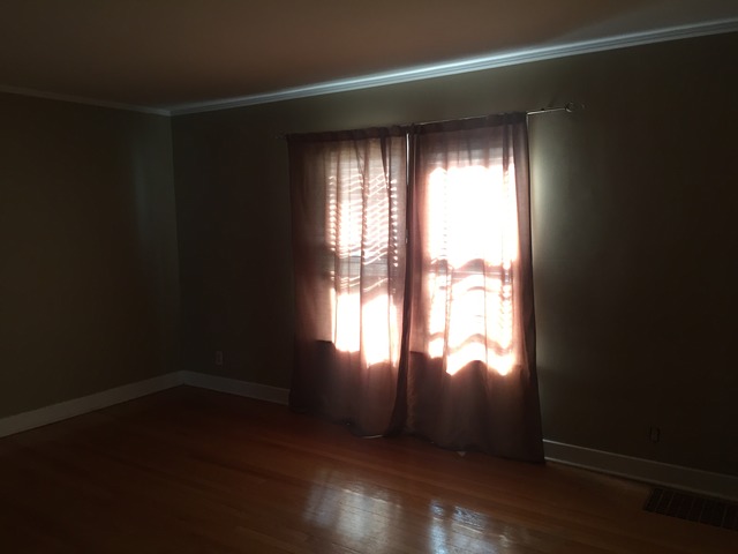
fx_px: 618
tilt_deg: -5.5
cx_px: 369
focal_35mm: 29
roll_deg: +1.0
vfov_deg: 48.2
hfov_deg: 61.7
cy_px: 277
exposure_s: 1/30
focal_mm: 4.15
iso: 125
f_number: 2.2
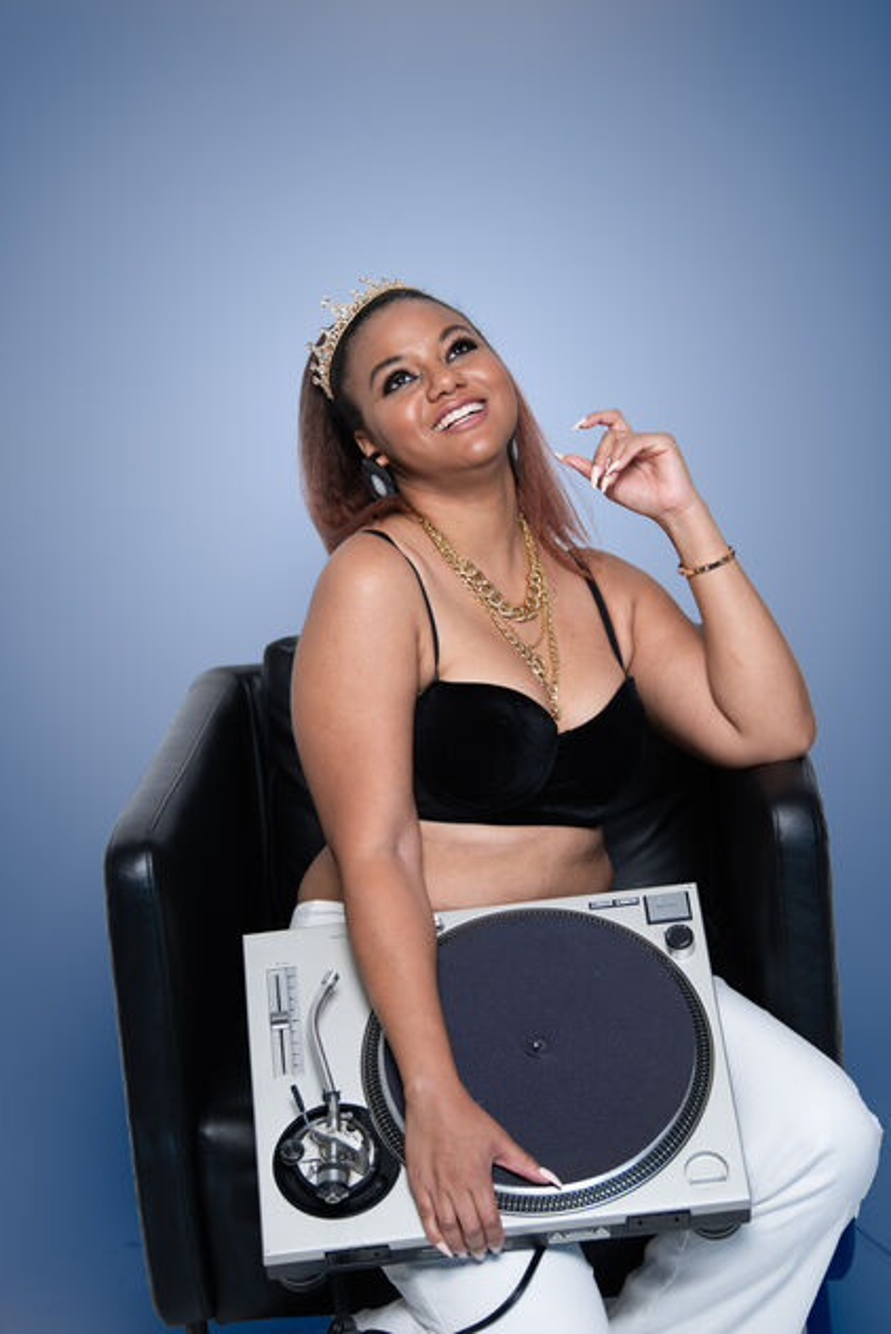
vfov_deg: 23.6
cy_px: 667
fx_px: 3189
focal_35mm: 86
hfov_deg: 15.9
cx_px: 446
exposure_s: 1/200
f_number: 3.5
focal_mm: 86
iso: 250
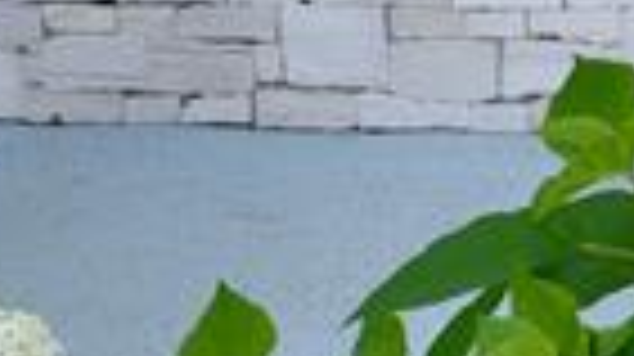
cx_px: 1655
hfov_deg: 12.1
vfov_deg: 8.5
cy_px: -527
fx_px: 2167
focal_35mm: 129
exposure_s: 1/60
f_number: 7.1
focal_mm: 17
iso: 125
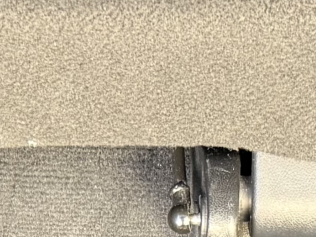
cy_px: 587
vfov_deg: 7.3
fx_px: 1726
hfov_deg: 10.5
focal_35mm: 189
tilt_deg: -65.6
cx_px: 139
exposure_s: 1/60
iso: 200
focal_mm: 6.76
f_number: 1.78
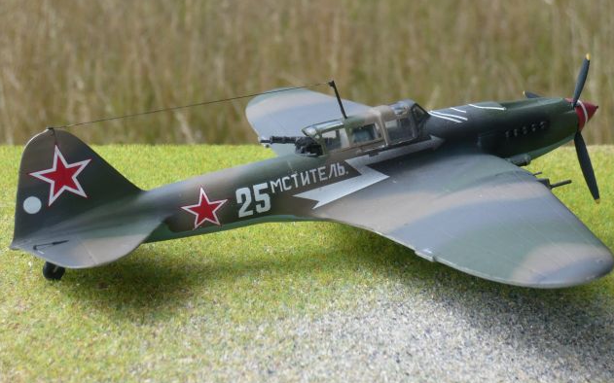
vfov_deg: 15.2
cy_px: 168
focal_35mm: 86
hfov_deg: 24.1
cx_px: 310
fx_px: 1439
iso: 100
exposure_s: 1/320
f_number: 4.5
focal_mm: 11.1
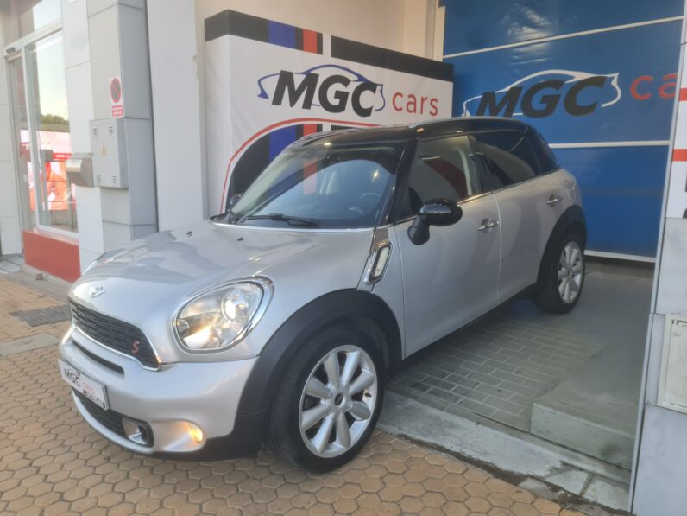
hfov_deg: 69.4
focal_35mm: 25
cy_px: 258
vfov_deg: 54.9
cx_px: 344
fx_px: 496
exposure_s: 1/100
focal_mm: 7
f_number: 1.8
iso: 50
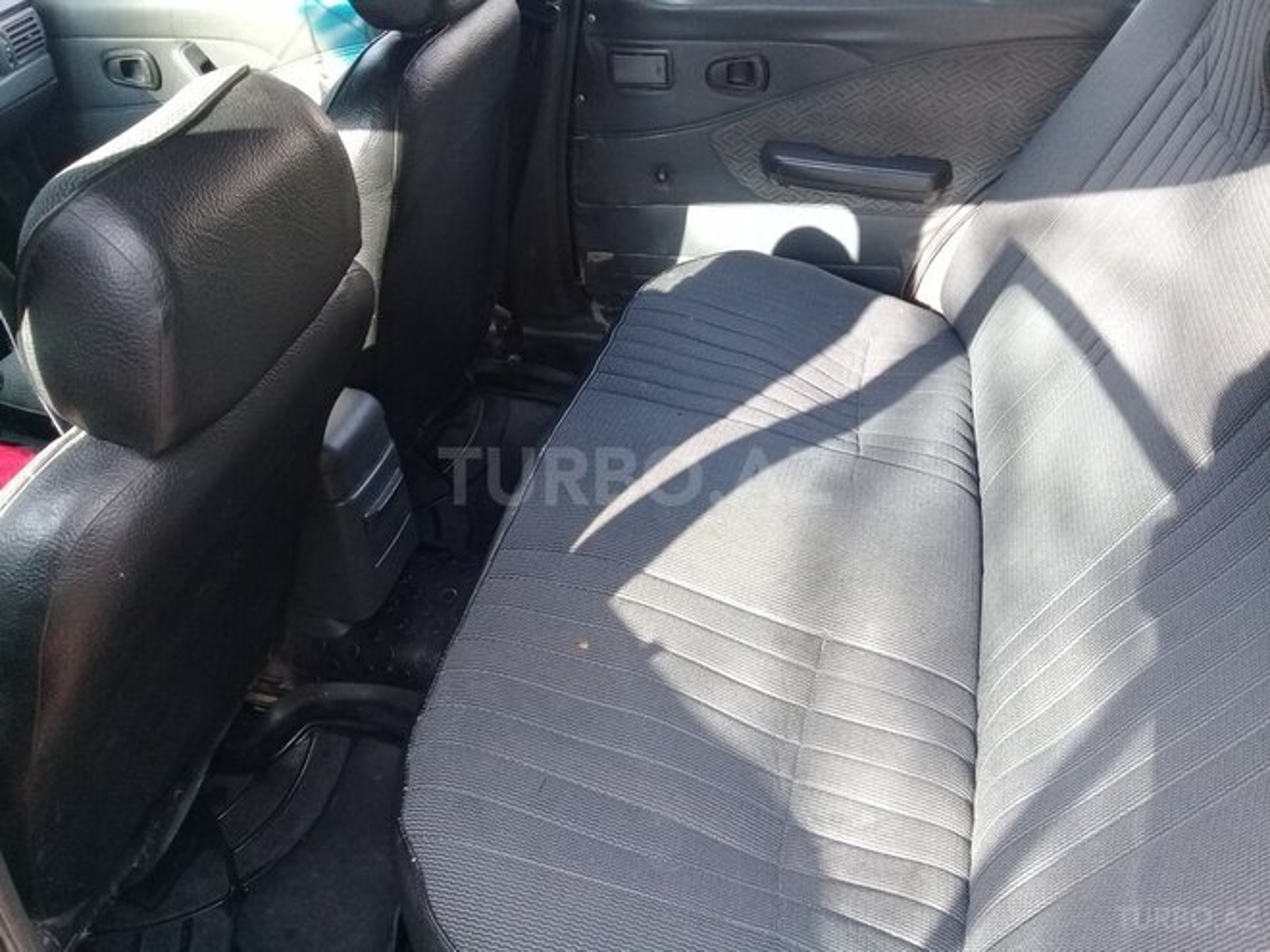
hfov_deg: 58.4
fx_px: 1137
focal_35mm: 31
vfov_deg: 45.4
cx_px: 635
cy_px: 476
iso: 50
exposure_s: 1/50
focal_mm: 3.3
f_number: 2.2
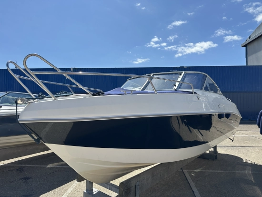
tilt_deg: +1.6
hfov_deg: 71.6
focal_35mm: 24
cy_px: 98
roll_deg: -0.5
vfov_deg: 56.9
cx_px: 131
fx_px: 182
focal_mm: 6.86
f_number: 1.78
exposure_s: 1/5848
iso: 80
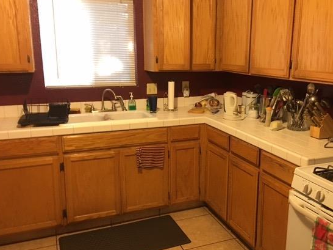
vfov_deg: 41.8
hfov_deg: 53.8
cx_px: 188
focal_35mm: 34
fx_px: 327
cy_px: 127
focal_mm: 4.15
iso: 100
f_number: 2.2
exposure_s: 1/8
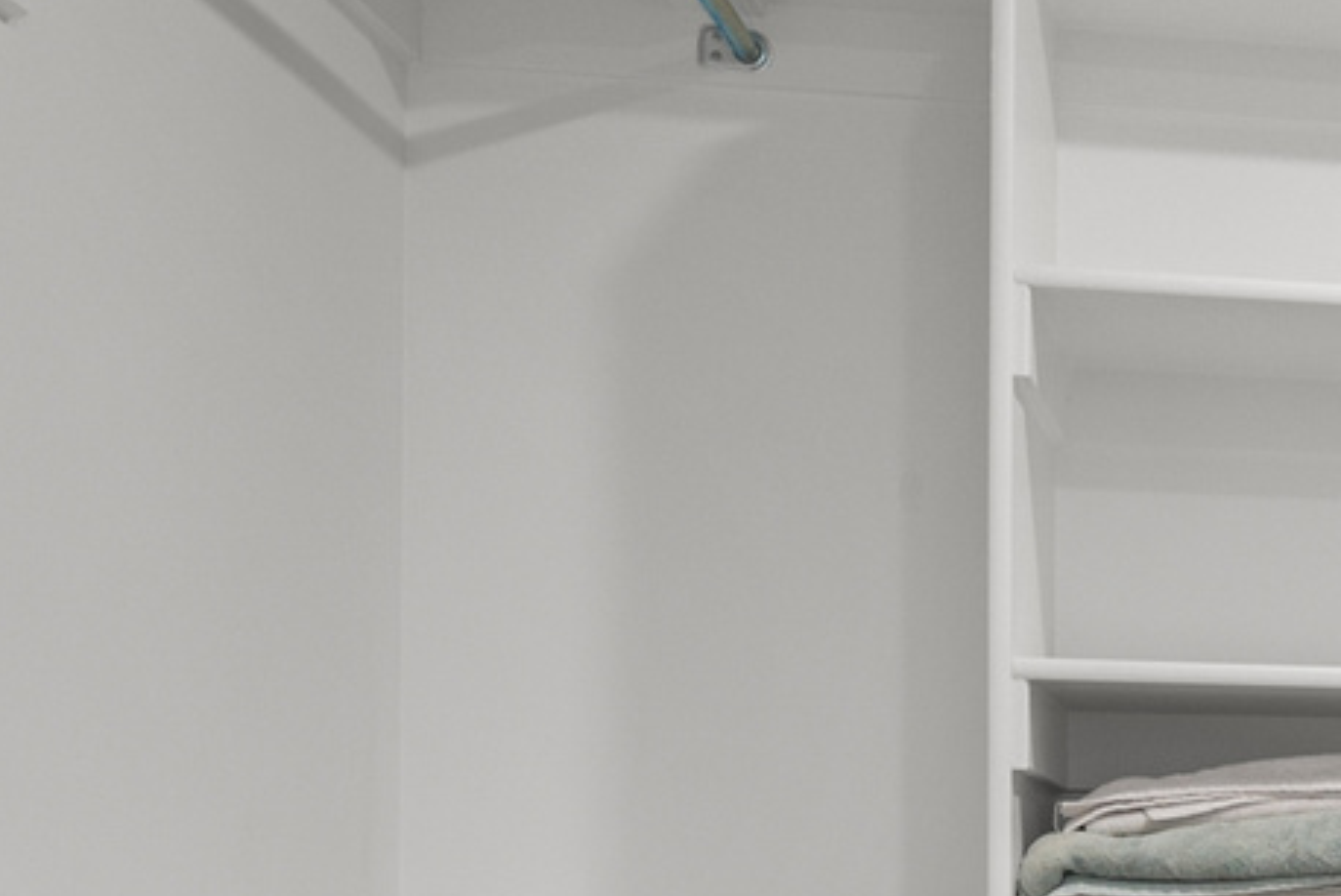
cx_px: 2067
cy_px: 927
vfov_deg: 17.5
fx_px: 2833
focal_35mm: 76
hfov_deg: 21.7
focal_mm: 17
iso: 500
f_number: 8
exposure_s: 1/1.25
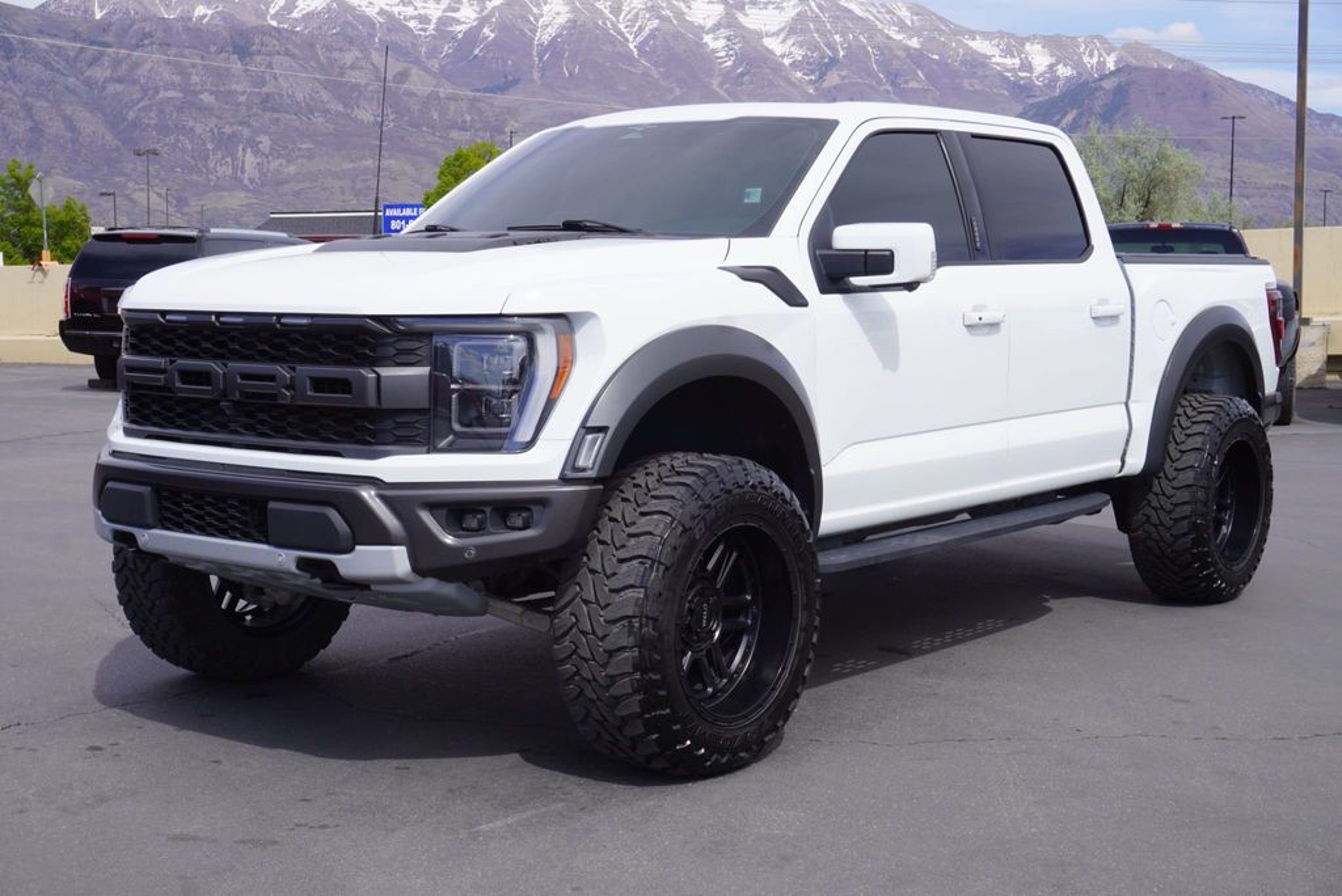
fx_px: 1790
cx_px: 671
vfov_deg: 28.1
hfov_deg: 41.1
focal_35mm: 48
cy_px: 448
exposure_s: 1/125
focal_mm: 32
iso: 100
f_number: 11
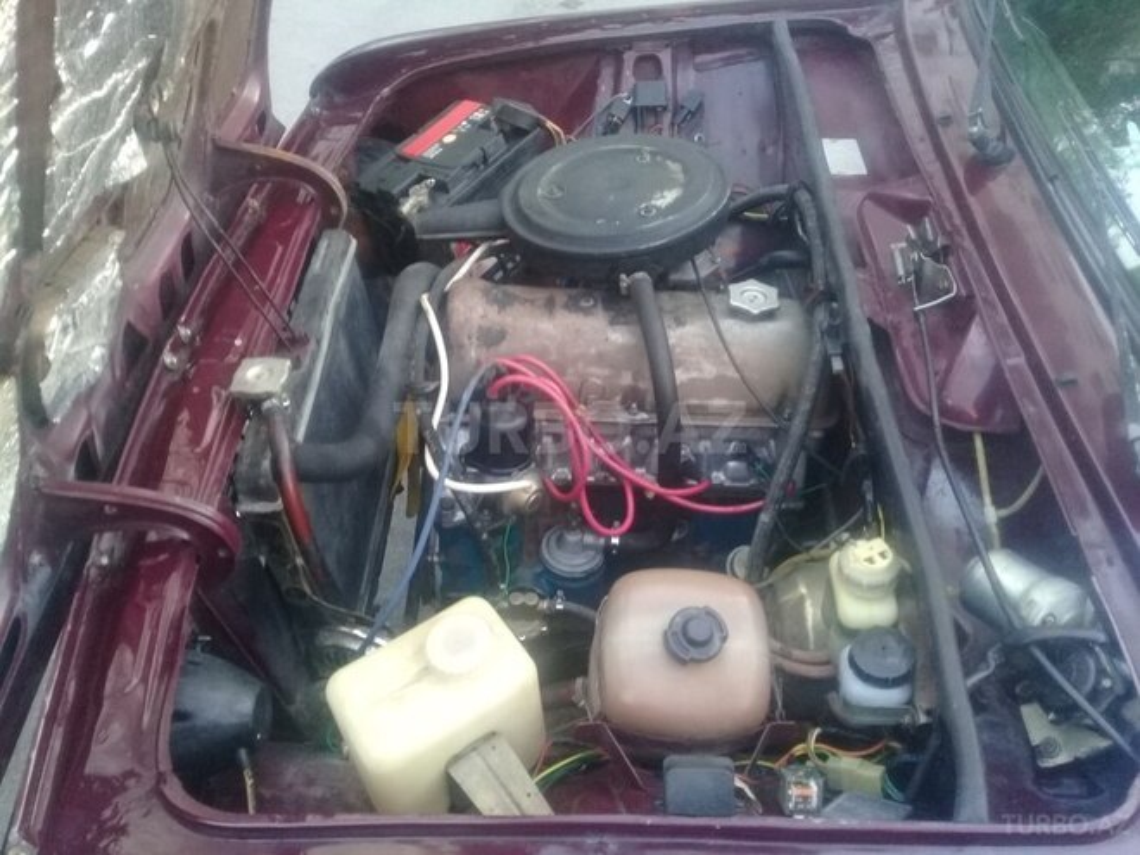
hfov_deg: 58.4
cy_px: 428
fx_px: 1021
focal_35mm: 31
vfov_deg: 45.4
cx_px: 570
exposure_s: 1/33
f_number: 2.2
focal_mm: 3.3
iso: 160
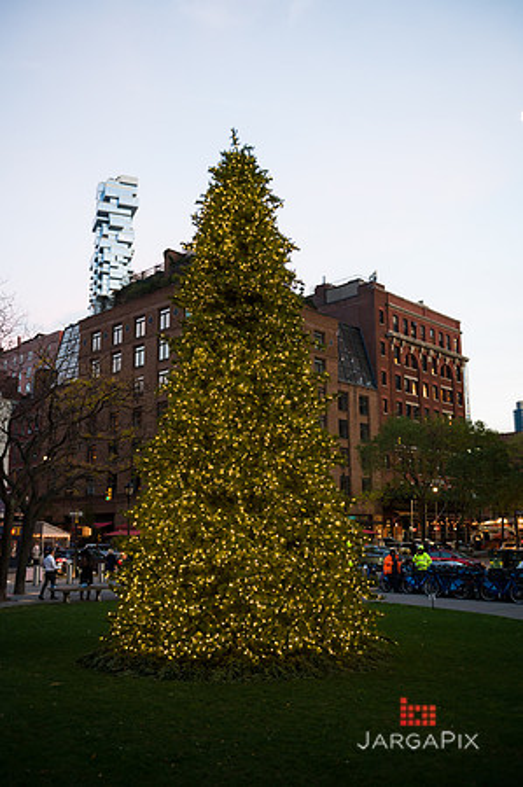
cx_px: 262
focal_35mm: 32
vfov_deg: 58.8
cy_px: 394
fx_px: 699
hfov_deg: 41.0
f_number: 4
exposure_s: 1/200
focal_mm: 32
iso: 1600
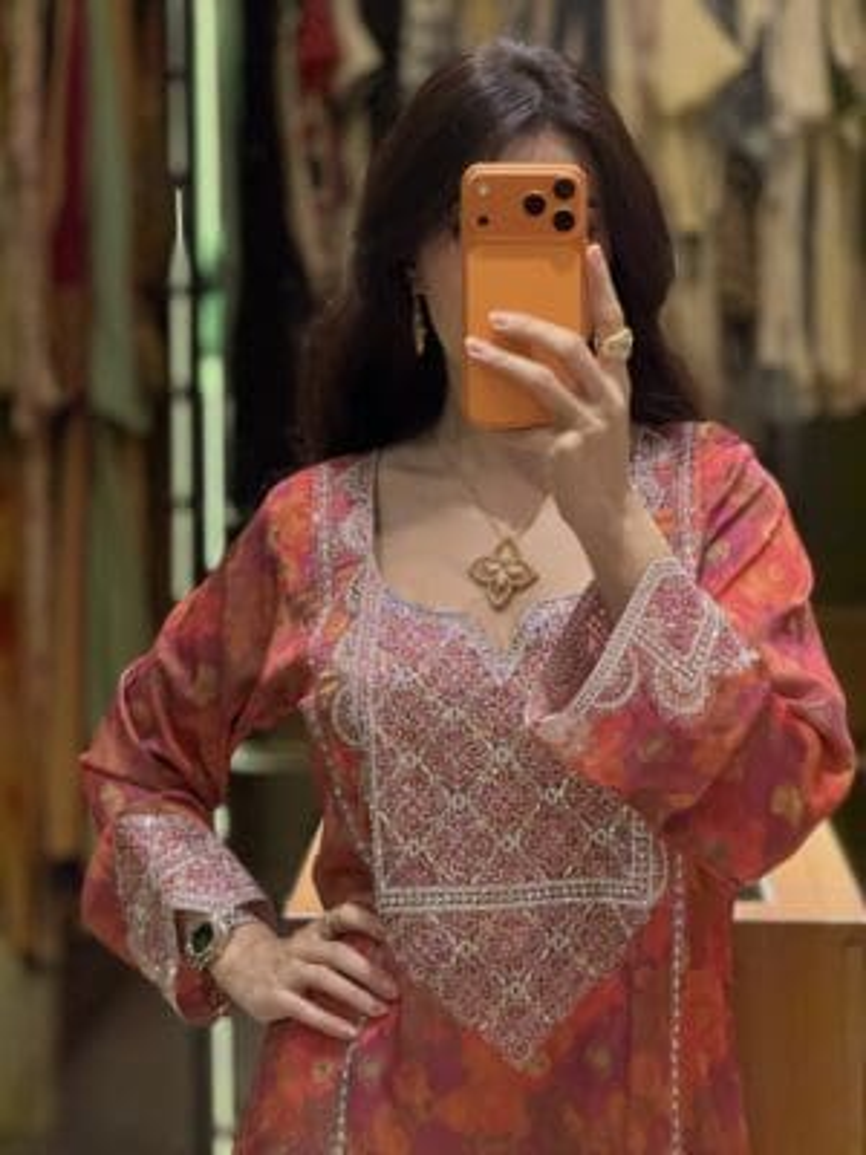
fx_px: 3336
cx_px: 433
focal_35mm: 100
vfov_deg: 19.6
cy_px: 578
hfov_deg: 14.8
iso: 1000
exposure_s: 1/33
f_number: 2.8
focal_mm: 16.89
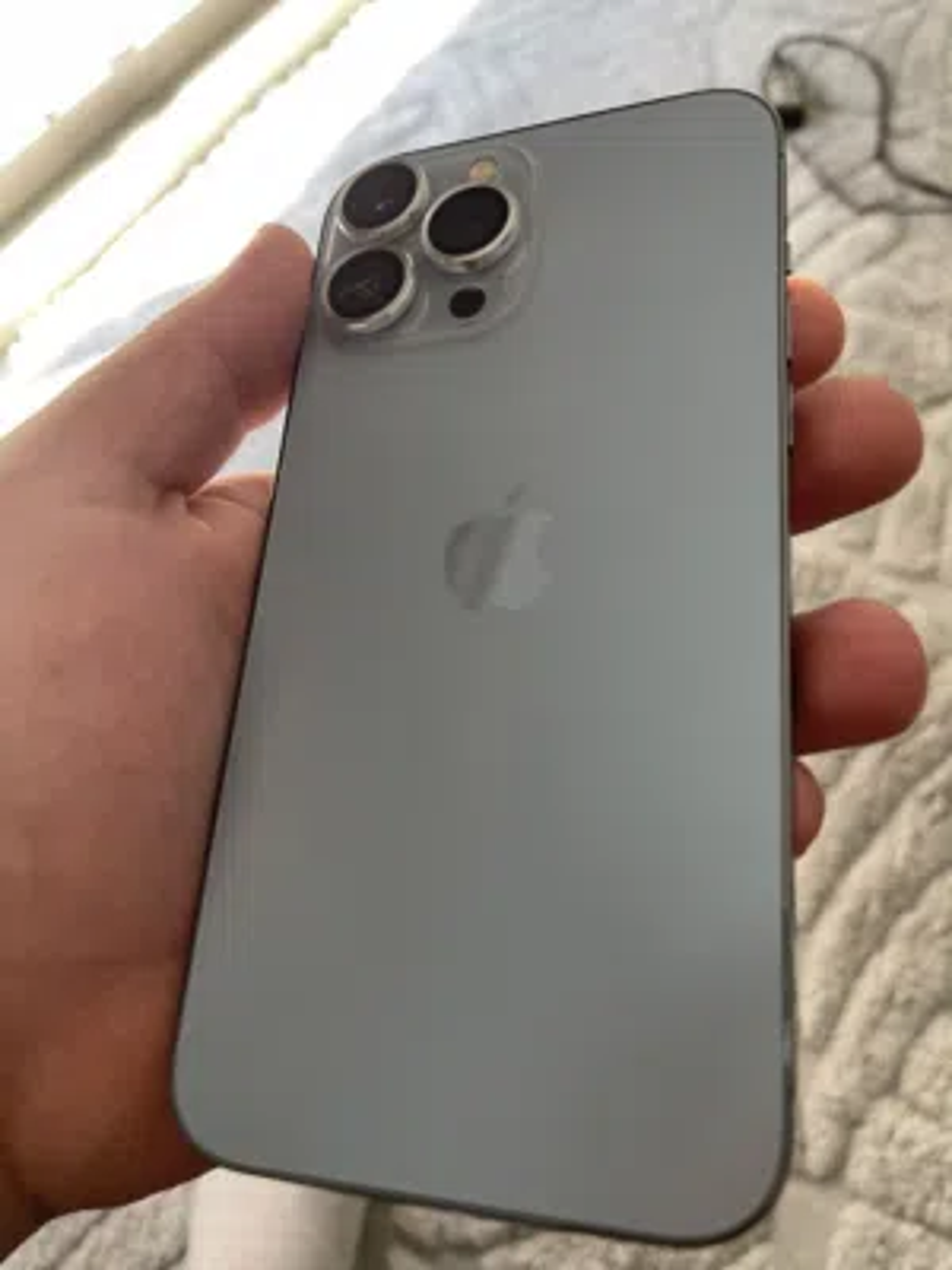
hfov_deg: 54.9
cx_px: 476
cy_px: 635
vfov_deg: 69.4
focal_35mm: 25
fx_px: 917
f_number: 1.6
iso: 125
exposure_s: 1/70
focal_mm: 5.1
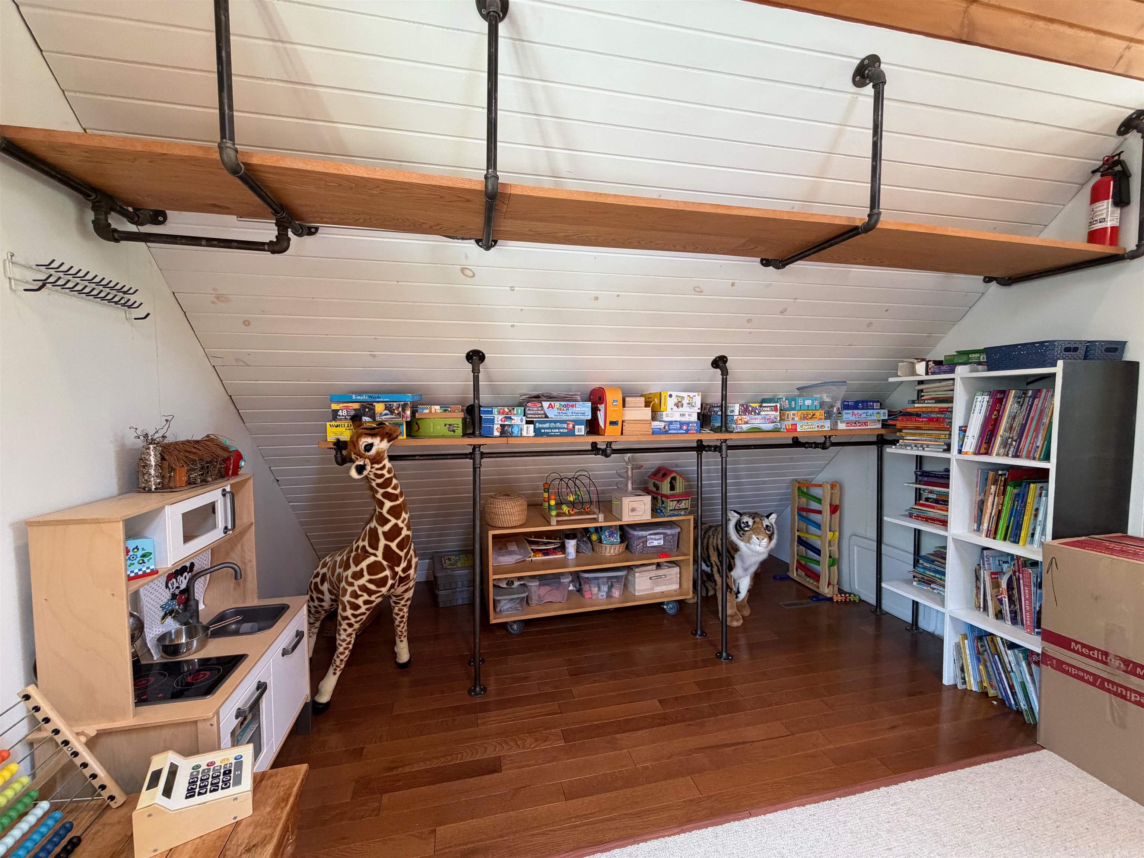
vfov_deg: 85.7
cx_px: 572
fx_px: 463
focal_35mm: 14
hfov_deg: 102.1
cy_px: 429
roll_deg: +0.9
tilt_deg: -3.0
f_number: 2.2
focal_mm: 2.22
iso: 250
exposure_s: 1/60
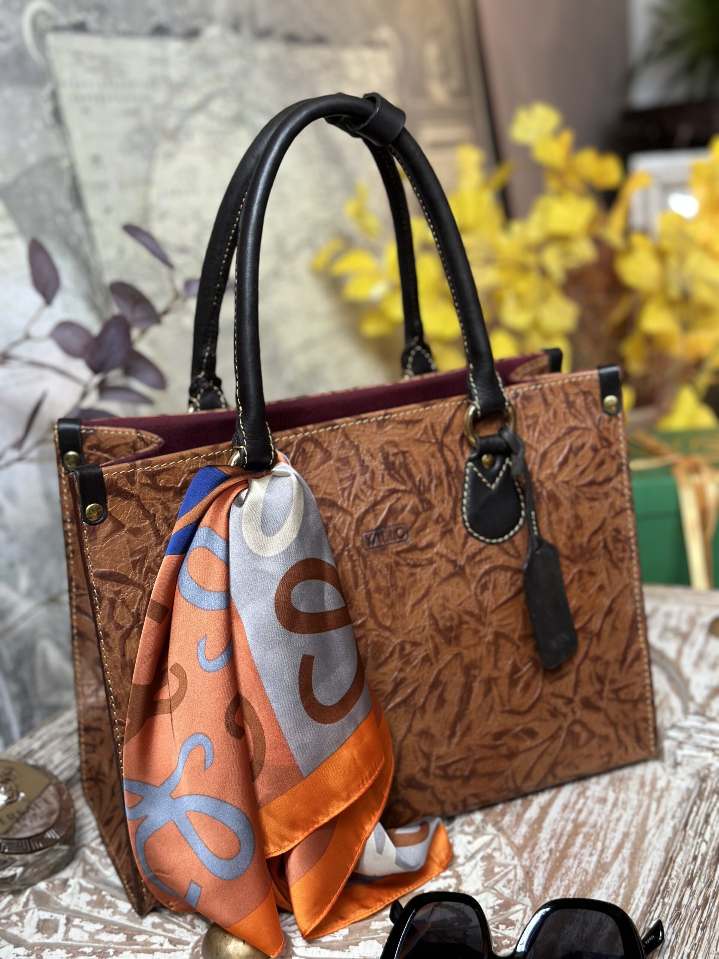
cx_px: 360
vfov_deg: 39.7
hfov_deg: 30.3
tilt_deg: -14.0
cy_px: 480
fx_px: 1329
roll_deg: +2.9
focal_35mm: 48
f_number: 1.78
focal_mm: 6.86
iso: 200
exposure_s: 1/60
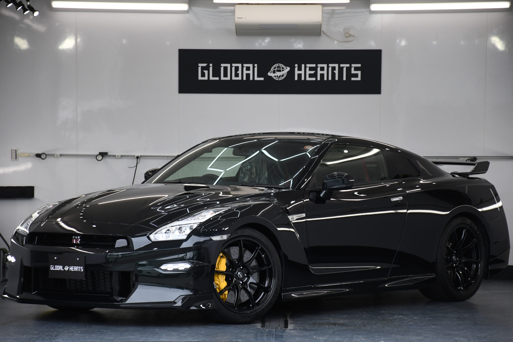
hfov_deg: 13.7
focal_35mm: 150
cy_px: 171
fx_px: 2137
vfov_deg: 9.1
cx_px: 256
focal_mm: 100
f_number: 5.6
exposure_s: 1/800
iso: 800
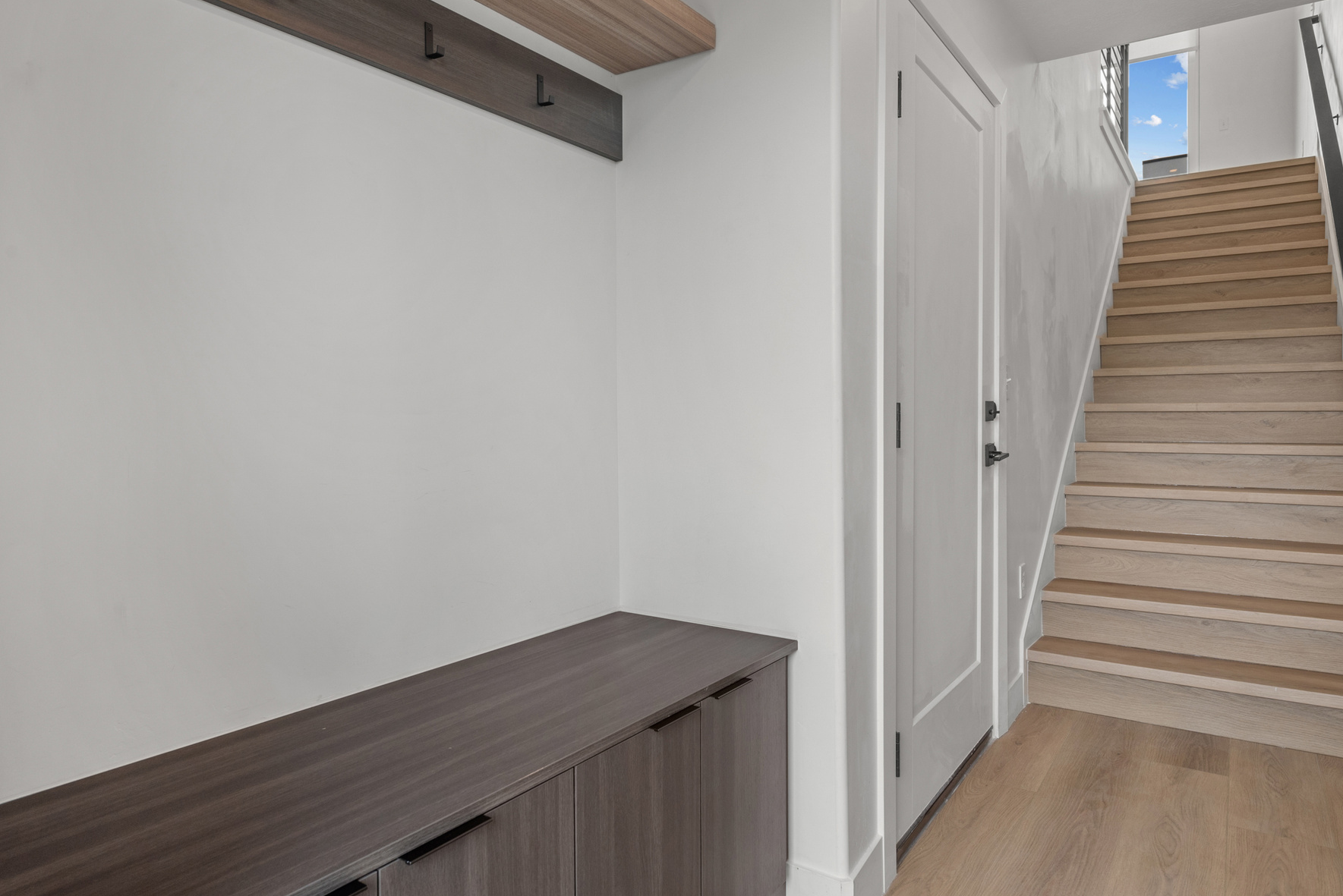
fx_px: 821
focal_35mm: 22
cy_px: 420
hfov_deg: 78.5
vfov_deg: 57.2
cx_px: 717
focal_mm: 19
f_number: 8
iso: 500
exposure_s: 1/5
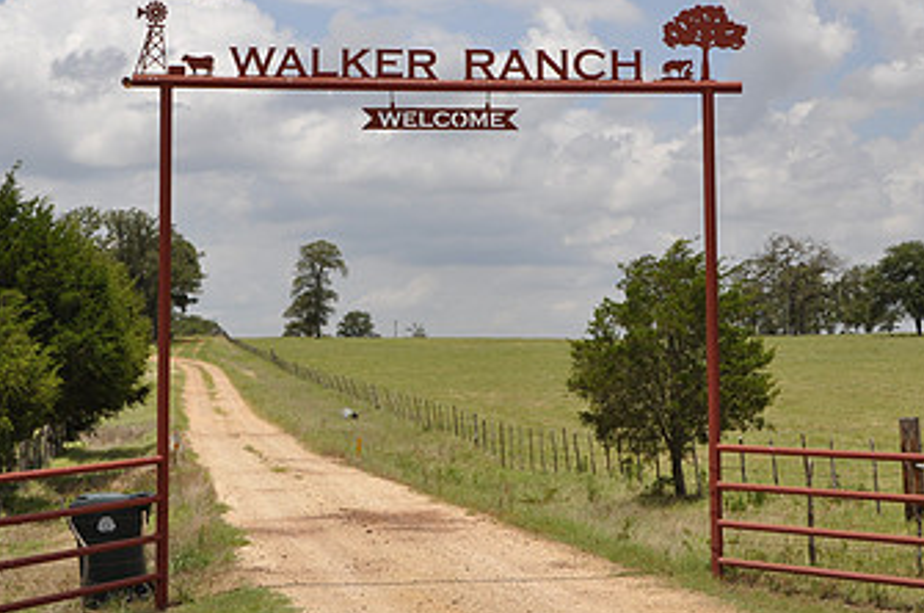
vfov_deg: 17.3
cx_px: 439
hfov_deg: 26.0
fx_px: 1998
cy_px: 164
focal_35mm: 78
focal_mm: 30
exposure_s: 1/250
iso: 200
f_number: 8
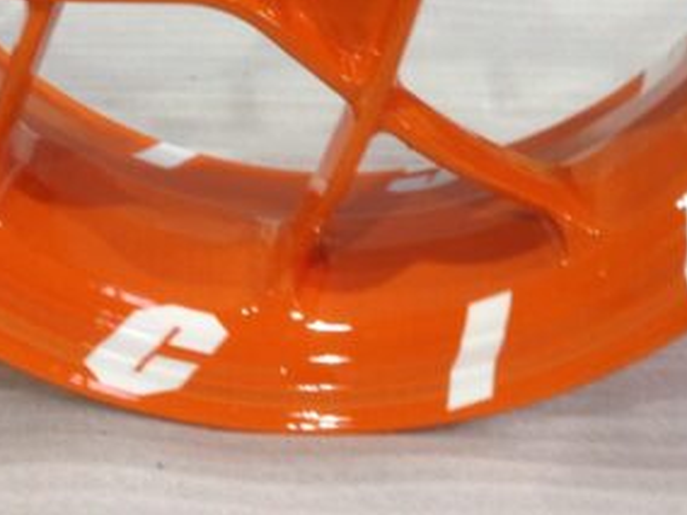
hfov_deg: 21.1
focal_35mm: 93
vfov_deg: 15.0
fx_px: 1846
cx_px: 358
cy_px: -206
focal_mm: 4.13
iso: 50
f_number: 2.4
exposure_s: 1/20
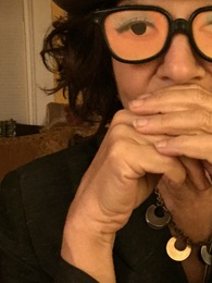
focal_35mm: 67
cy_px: 96
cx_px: 184
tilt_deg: -8.2
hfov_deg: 21.5
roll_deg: -1.0
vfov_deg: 28.8
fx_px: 547
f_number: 2.2
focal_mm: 4.15
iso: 1250
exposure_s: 1/15
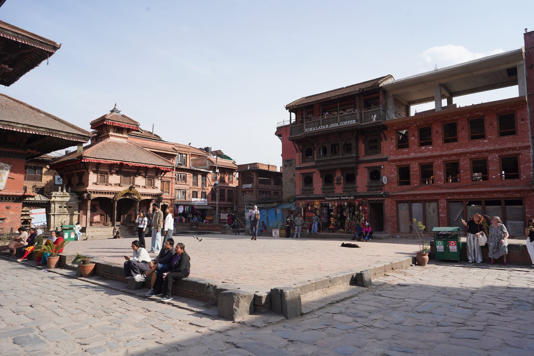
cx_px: 267
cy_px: 178
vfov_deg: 53.1
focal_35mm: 24
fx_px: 356
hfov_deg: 73.7
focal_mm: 24
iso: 100
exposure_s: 1/100
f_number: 11
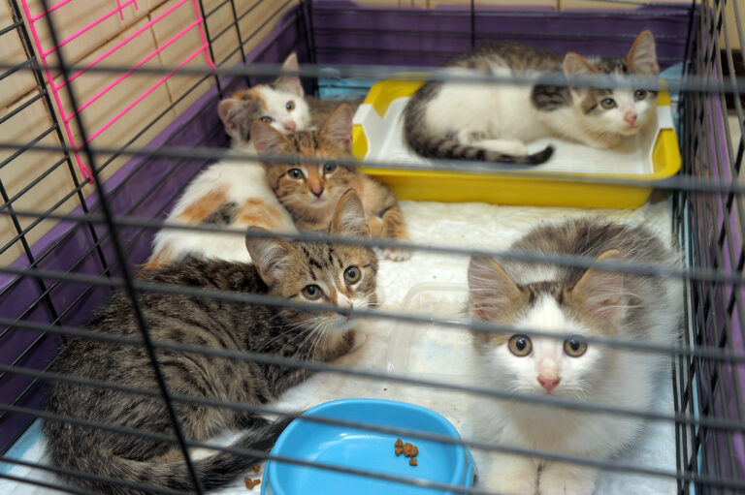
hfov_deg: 50.7
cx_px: 372
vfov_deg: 35.0
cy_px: 248
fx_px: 786
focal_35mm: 38
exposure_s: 1/60
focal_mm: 38
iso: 200
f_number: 8
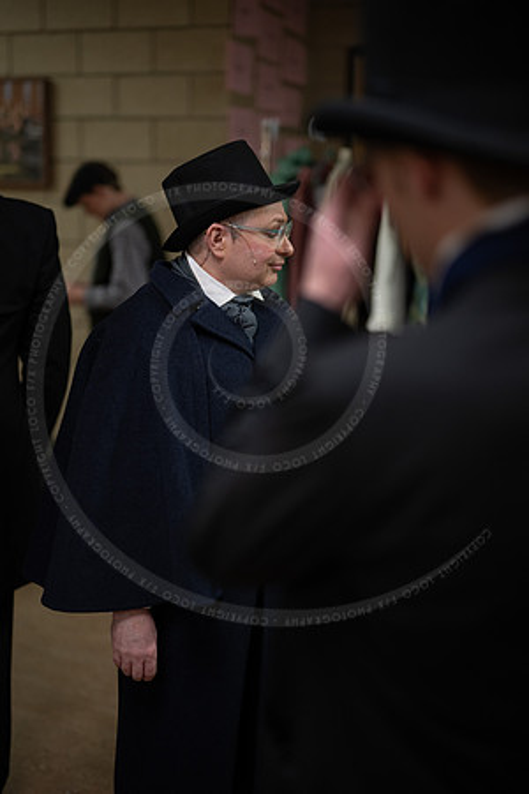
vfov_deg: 39.6
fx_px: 1102
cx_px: 264
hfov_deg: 27.0
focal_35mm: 50
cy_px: 397
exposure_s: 1/250
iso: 500
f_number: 1.3
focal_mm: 50
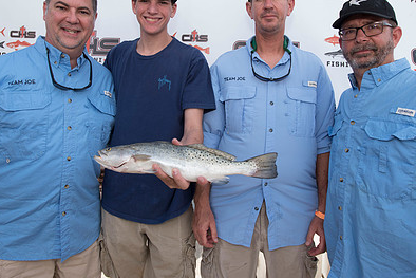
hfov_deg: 65.5
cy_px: 94
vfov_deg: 45.8
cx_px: 207
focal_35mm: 28
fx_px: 324
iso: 250
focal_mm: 19
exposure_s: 1/500
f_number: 4.5
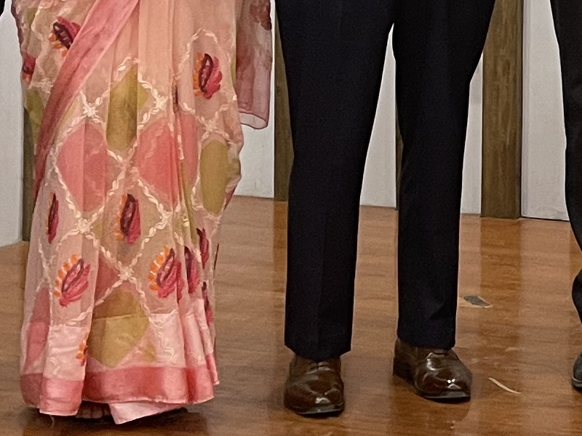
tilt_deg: -2.8
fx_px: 2203
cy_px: -93
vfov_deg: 11.1
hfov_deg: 14.1
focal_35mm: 131
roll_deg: -1.2
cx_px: 866
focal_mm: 5.1
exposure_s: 1/50
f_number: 1.6
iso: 160
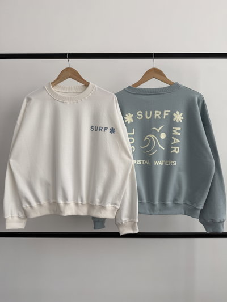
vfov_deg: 71.6
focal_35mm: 24
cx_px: 114
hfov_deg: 56.8
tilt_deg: -0.8
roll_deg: -0.2
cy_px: 151
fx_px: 210
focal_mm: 6.76
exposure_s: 1/426
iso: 80
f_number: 1.78
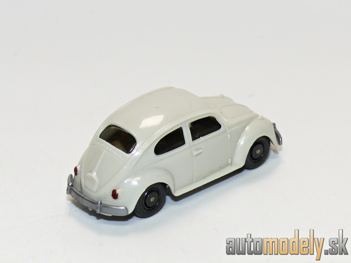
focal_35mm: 159
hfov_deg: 12.4
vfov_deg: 9.3
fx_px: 1612
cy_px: 132
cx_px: 176
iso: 100
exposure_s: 1/30
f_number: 4
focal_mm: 18.8
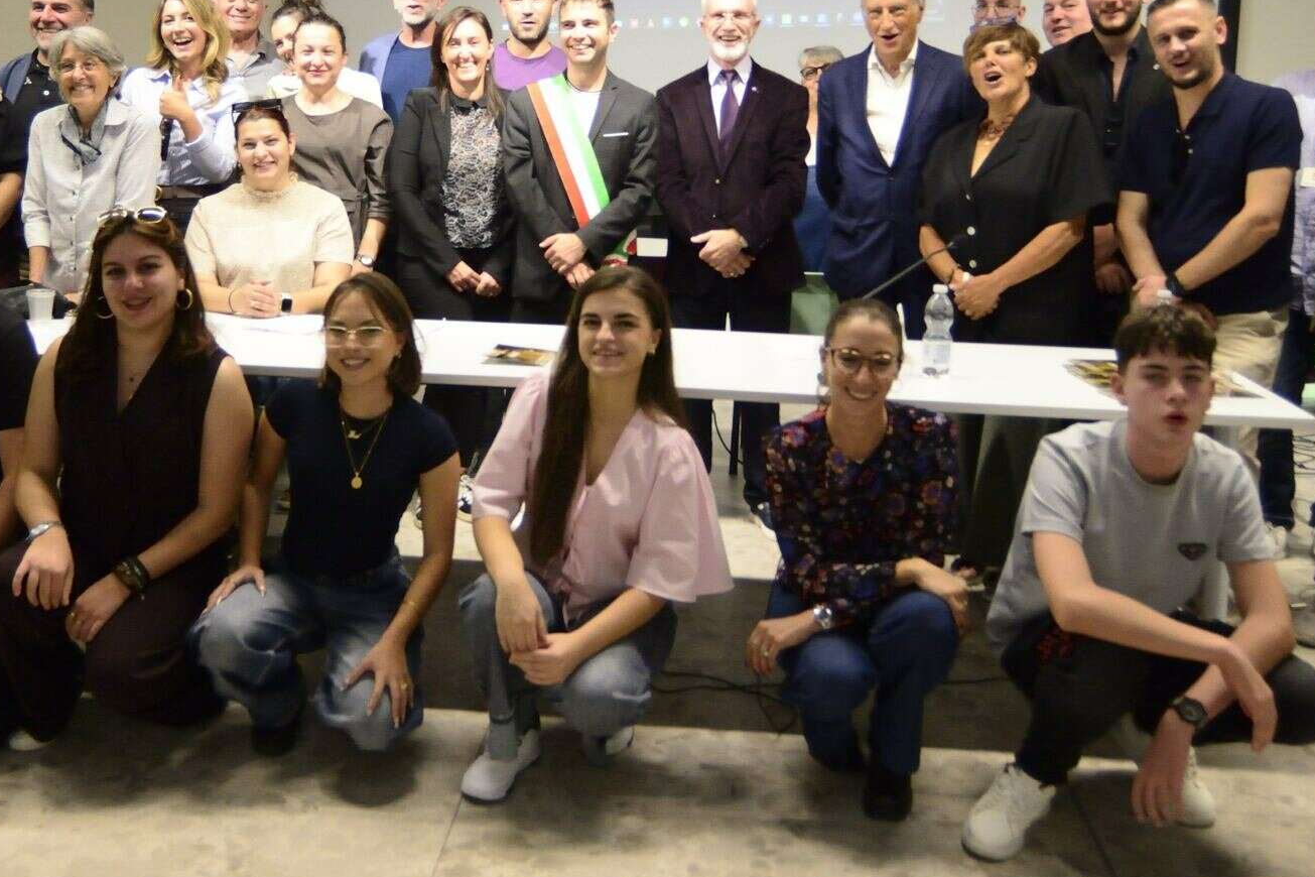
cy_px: 238
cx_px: 599
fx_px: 1461
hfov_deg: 48.4
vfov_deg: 32.9
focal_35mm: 40
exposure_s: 1/320
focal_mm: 18
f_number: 4
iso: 3200
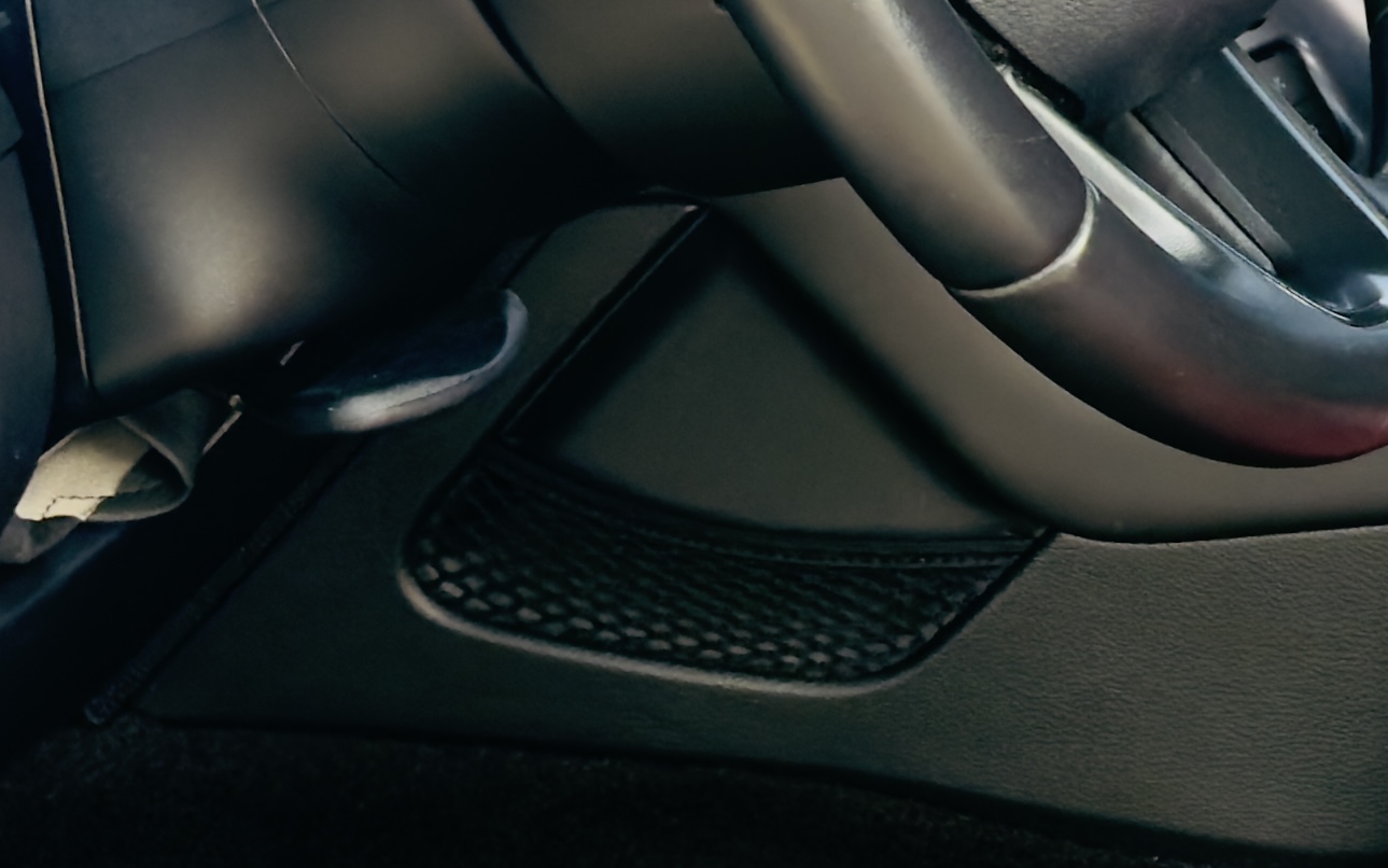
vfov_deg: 8.1
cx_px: 2106
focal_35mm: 160
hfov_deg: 12.4
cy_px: -93
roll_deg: +3.6
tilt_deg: -17.1
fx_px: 6053
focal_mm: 6.76
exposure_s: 1/174
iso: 80
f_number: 1.78
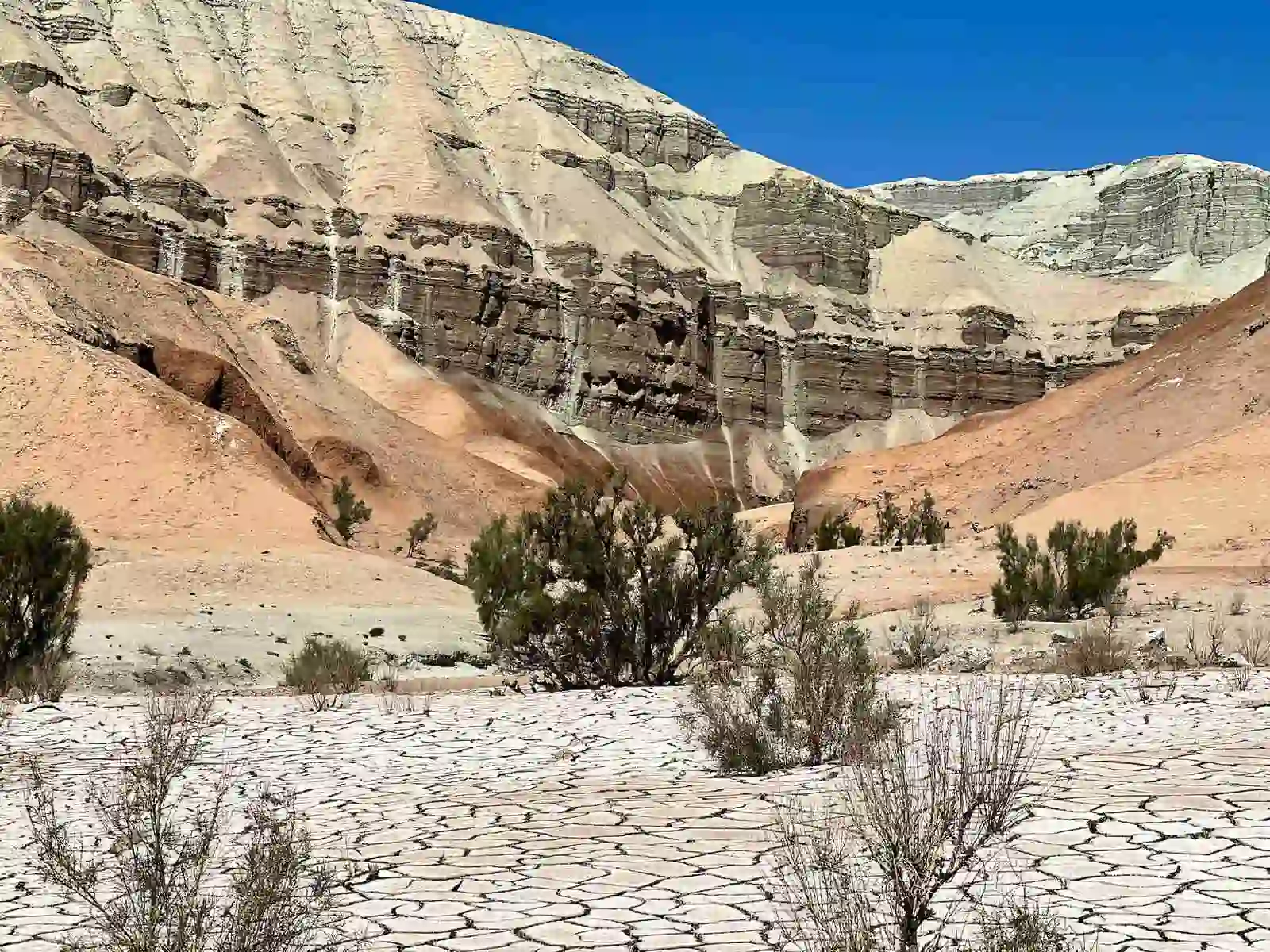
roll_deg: -1.3
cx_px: 635
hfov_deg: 25.3
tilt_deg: +1.3
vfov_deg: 19.1
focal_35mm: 77
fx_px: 2825
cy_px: 476
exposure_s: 1/1815
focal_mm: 9
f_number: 2.8
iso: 32
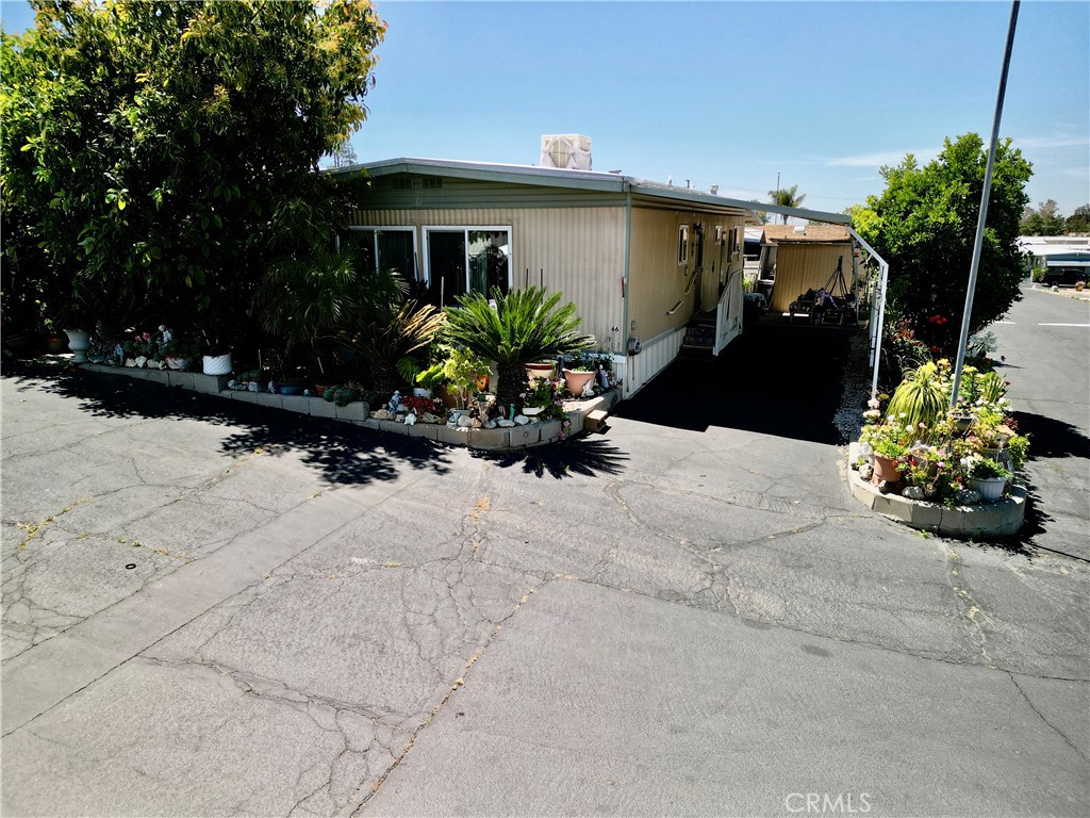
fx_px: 756
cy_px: 409
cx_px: 545
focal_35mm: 24
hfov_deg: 71.6
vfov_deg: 56.8
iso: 100
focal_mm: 6.72
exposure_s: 1/30
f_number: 1.7
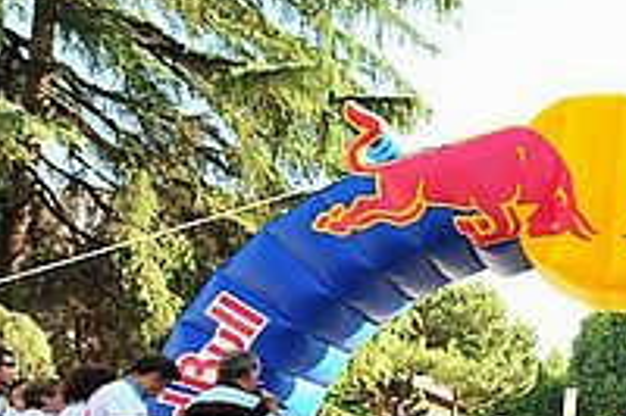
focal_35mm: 48
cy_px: 433
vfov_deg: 26.3
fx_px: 834
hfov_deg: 30.4
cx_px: 854
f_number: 4.5
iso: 400
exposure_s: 1/400
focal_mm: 16
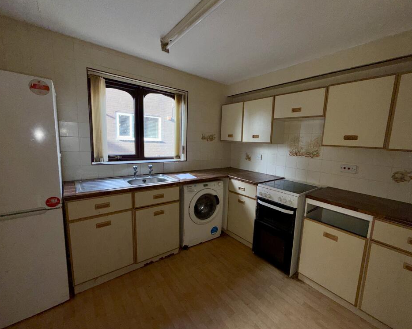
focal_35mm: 15
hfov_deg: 96.7
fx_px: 183
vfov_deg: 84.0
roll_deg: -2.8
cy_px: 165
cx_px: 220
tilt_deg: -7.8
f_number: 2.2
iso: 32
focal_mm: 2.22
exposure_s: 1/121
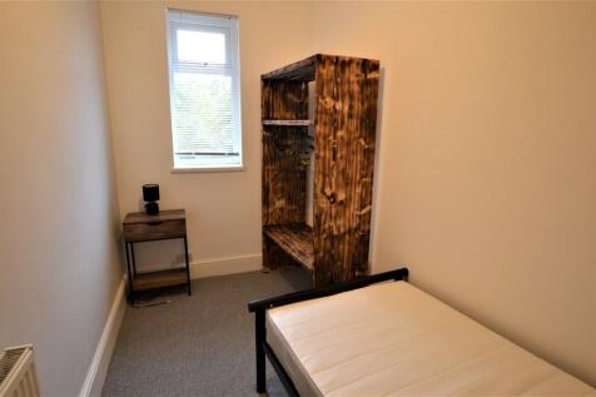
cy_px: 198
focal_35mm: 20
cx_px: 298
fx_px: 323
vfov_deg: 63.2
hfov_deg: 85.4
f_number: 3.5
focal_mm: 13
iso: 1100
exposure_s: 1/60
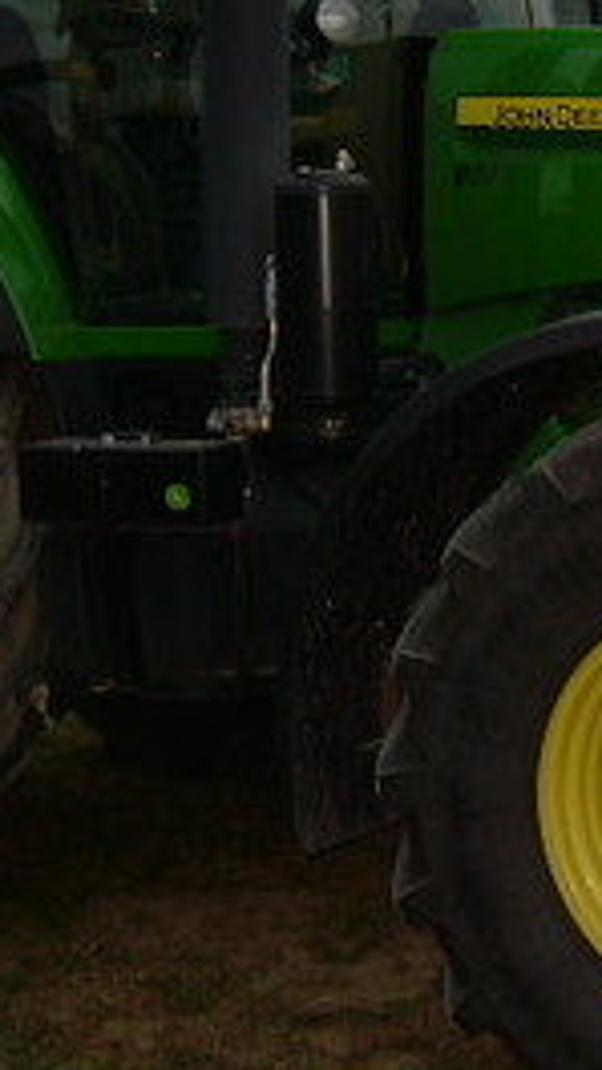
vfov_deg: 24.9
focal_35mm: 85
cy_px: 331
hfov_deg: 14.2
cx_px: 465
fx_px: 2413
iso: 50
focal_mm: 6.3
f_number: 2.8
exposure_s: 1/60
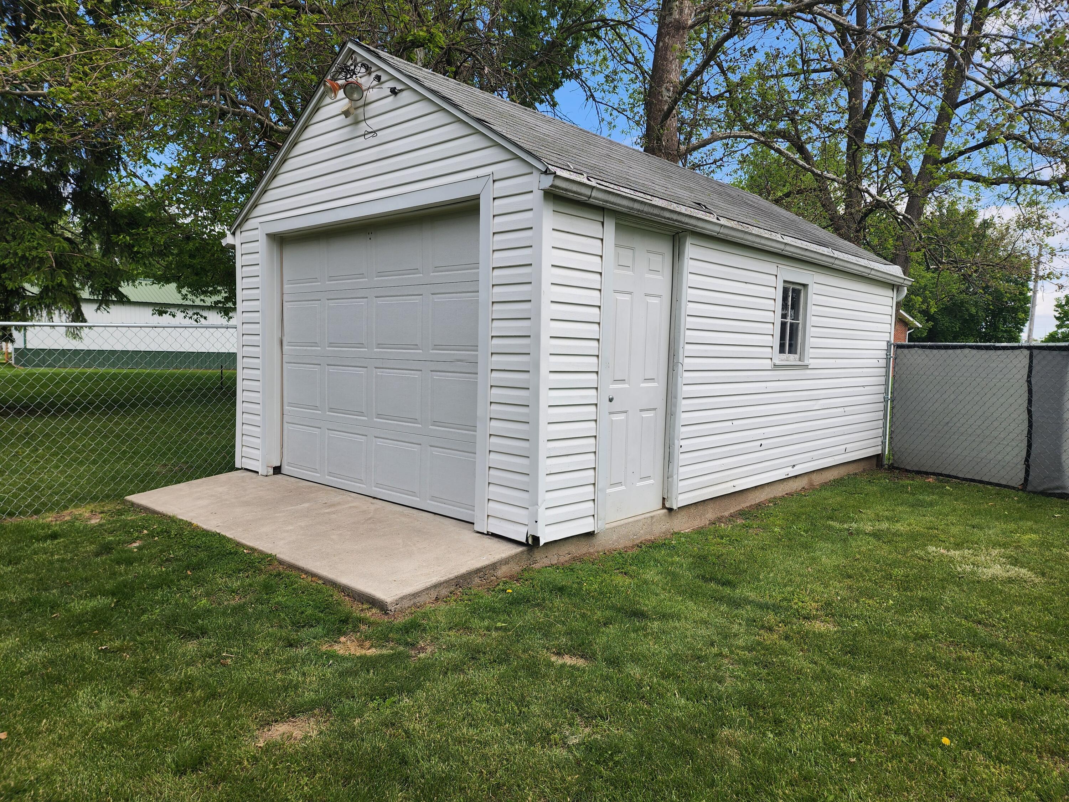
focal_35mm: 23
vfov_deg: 58.9
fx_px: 710
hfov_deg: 73.9
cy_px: 401
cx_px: 534
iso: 12
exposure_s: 1/744
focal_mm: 6.4
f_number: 1.8
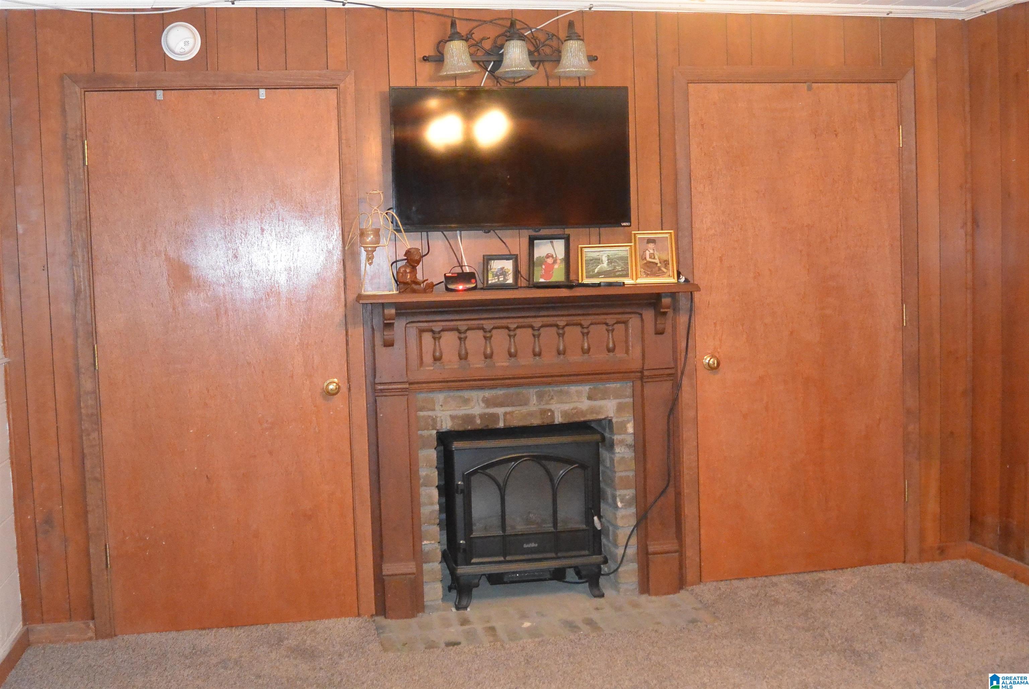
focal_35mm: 40
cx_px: 514
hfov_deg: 48.4
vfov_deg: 33.5
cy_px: 344
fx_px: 1145
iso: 3200
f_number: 4.2
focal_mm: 15
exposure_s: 1/50
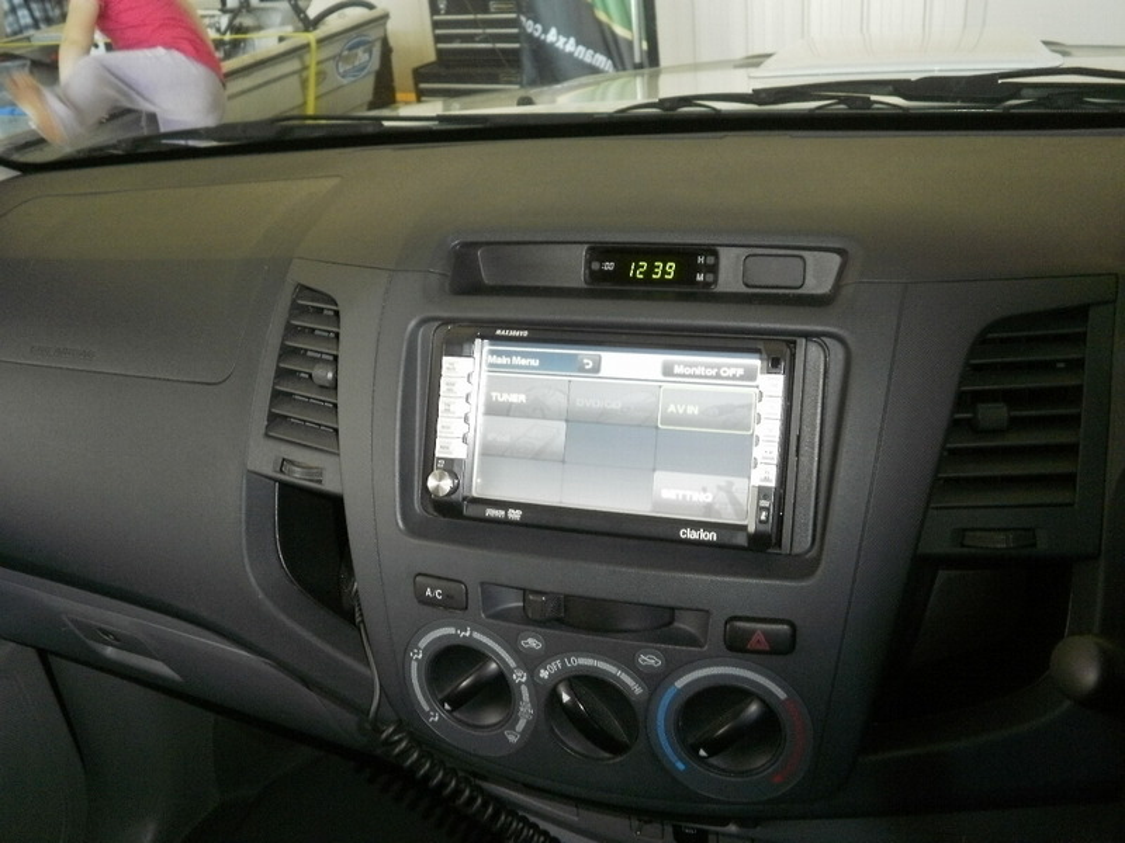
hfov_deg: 58.4
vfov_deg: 45.4
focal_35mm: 31
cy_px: 422
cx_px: 562
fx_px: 1007
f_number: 2.9
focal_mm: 5.45
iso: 400
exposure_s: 1/30
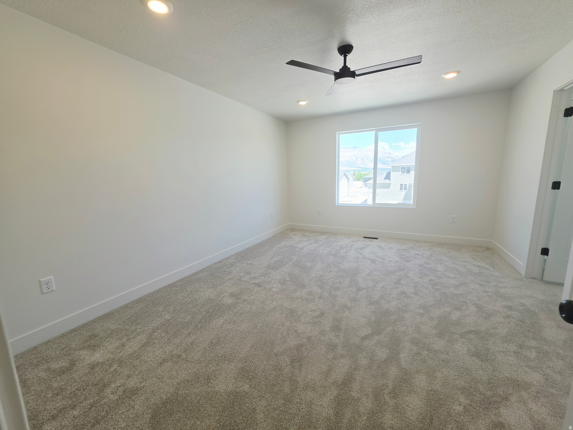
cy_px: 215
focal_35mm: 13
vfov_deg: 89.9
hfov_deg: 106.2
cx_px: 286
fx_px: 215
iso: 20
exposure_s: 1/120
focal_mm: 2.2
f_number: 1.9
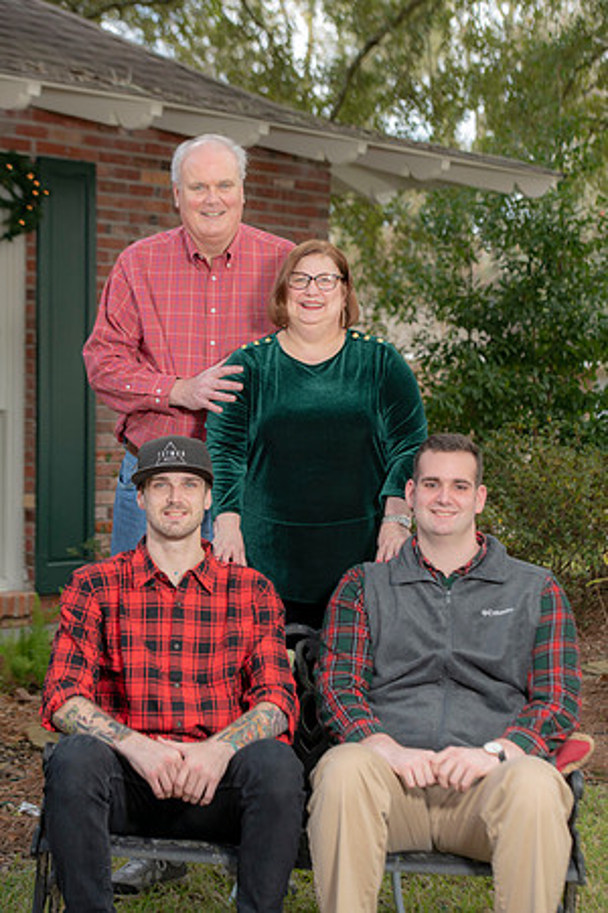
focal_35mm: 90
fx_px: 2280
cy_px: 456
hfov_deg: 15.2
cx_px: 304
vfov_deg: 22.6
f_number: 5
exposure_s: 1/200
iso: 320
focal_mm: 90
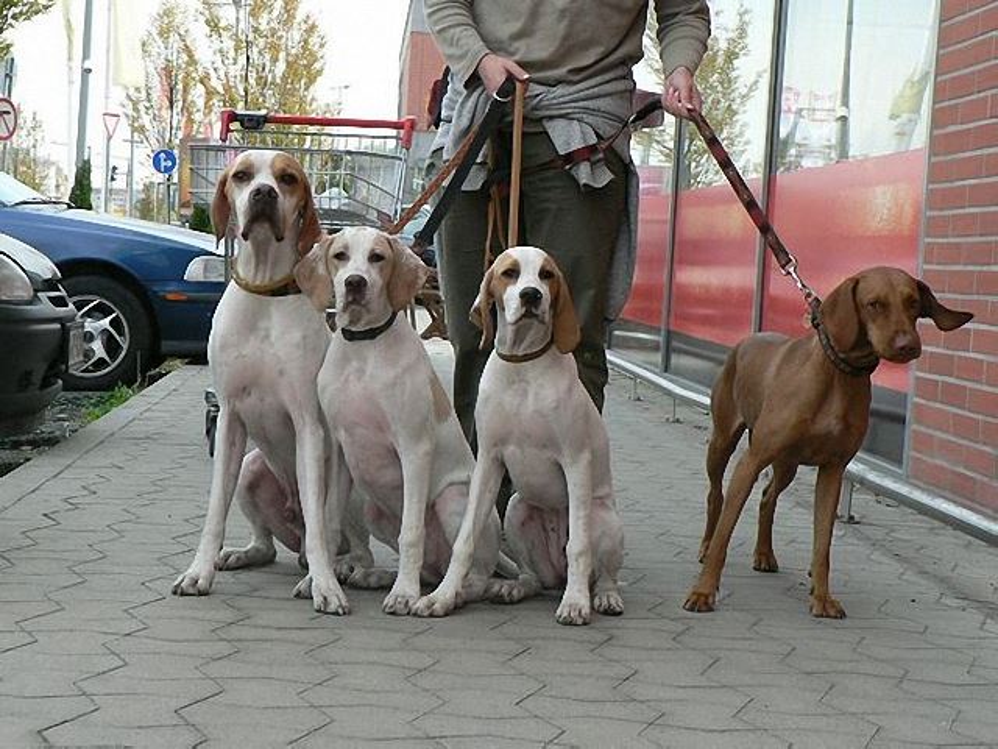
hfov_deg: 25.7
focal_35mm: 76
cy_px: 374
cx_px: 499
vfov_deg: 19.4
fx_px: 2191
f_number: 4
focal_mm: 12.6
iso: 200
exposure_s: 1/400
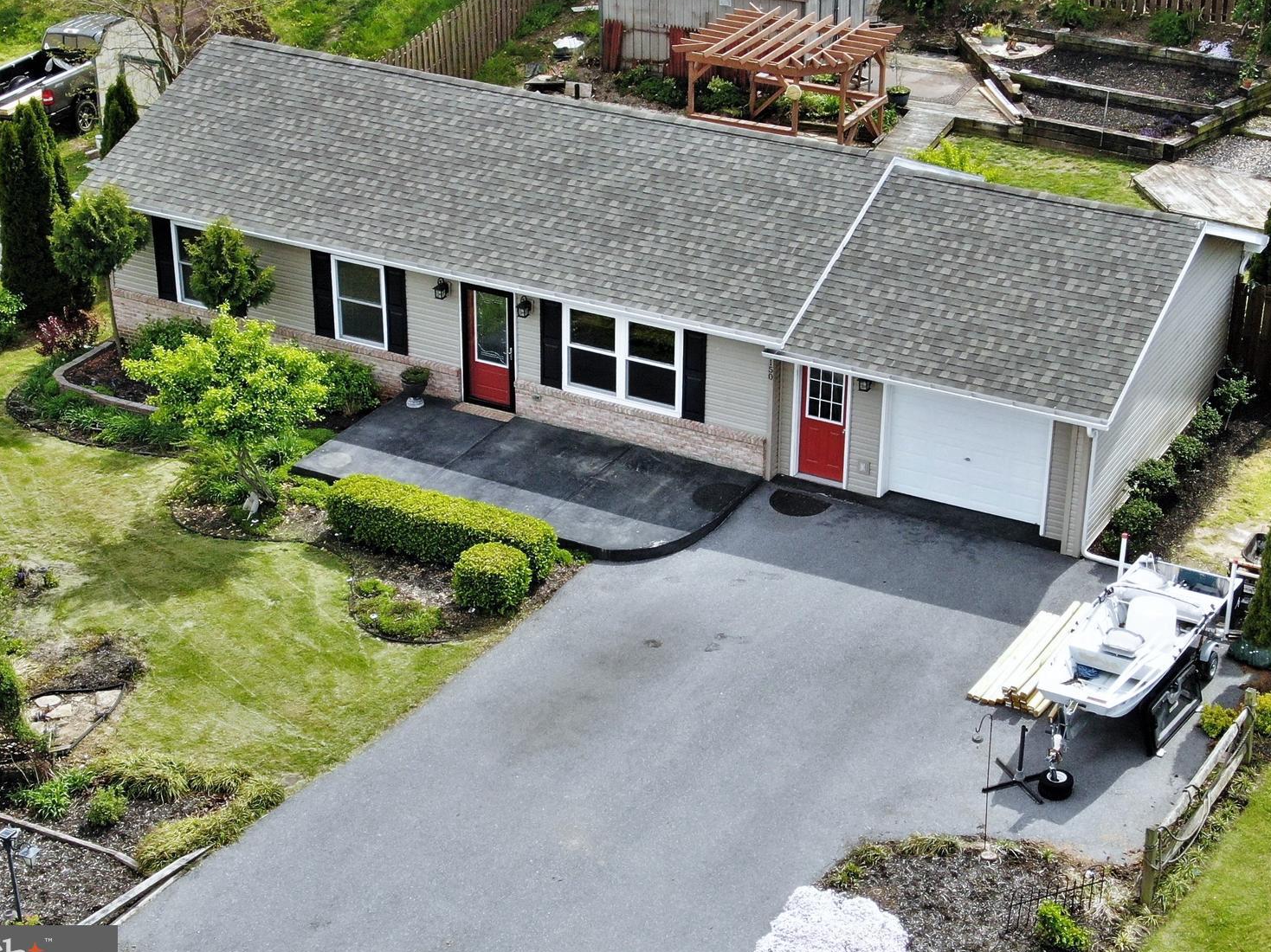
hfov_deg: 32.1
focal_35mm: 60
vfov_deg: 24.3
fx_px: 2202
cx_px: 789
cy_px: 332
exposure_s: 1/50
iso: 200
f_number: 3.8
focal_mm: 7.39
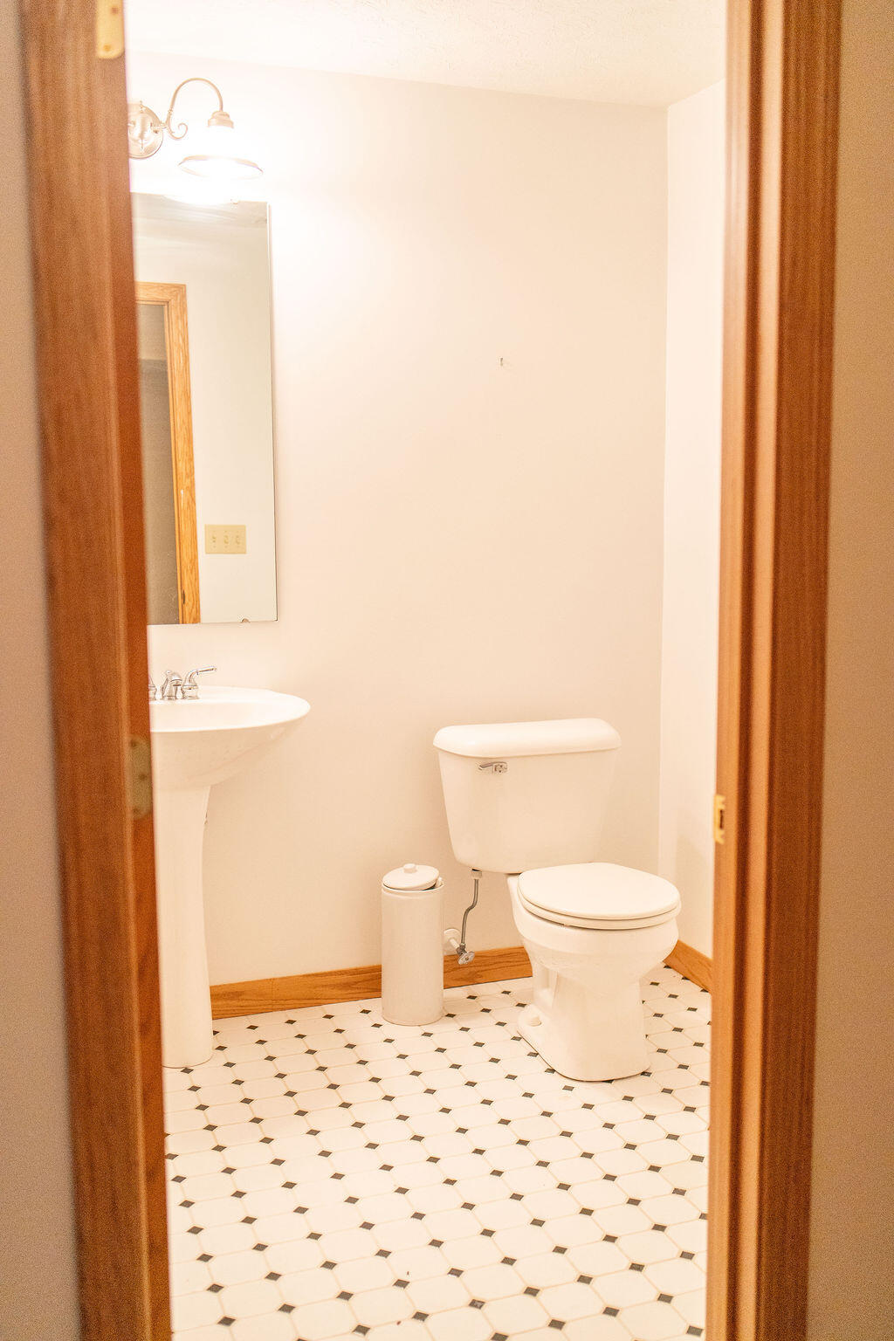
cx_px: 447
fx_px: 1304
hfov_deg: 37.9
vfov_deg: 54.4
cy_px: 670
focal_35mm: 35
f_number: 2.5
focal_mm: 35
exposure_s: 1/400
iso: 2000
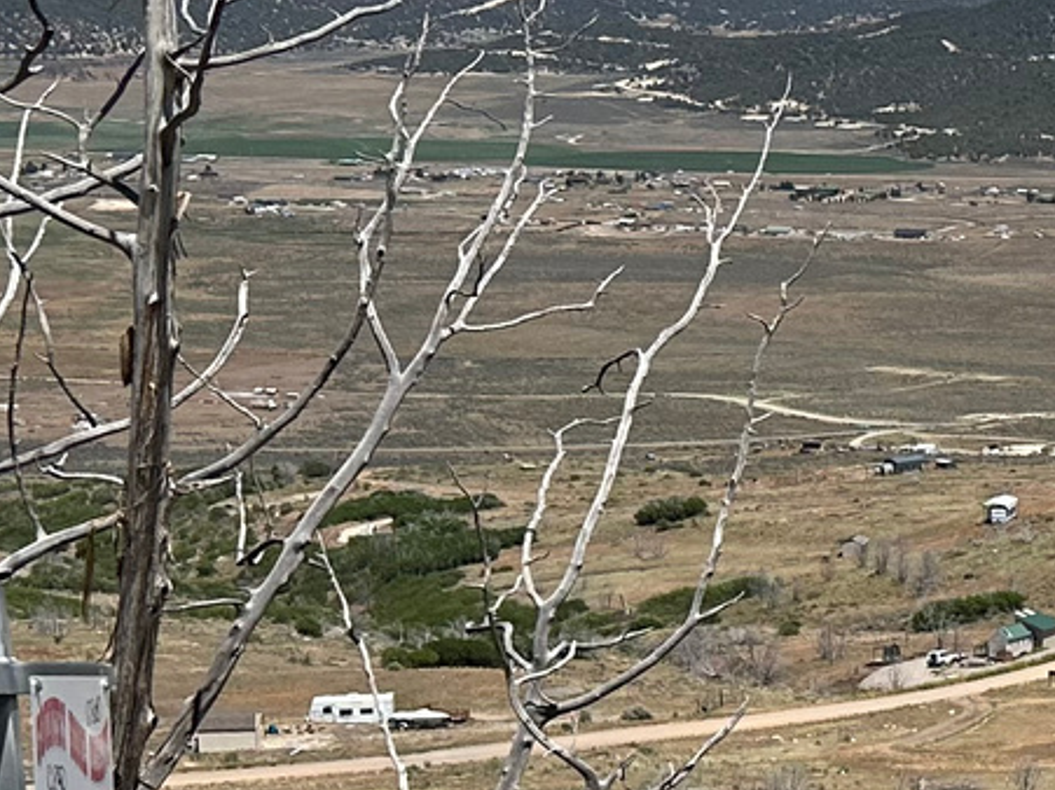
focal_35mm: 109
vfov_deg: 13.5
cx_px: 1806
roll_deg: -0.7
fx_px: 3321
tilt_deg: -10.9
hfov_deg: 15.8
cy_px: 685
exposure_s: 1/6623
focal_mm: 6.86
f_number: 1.78
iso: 80
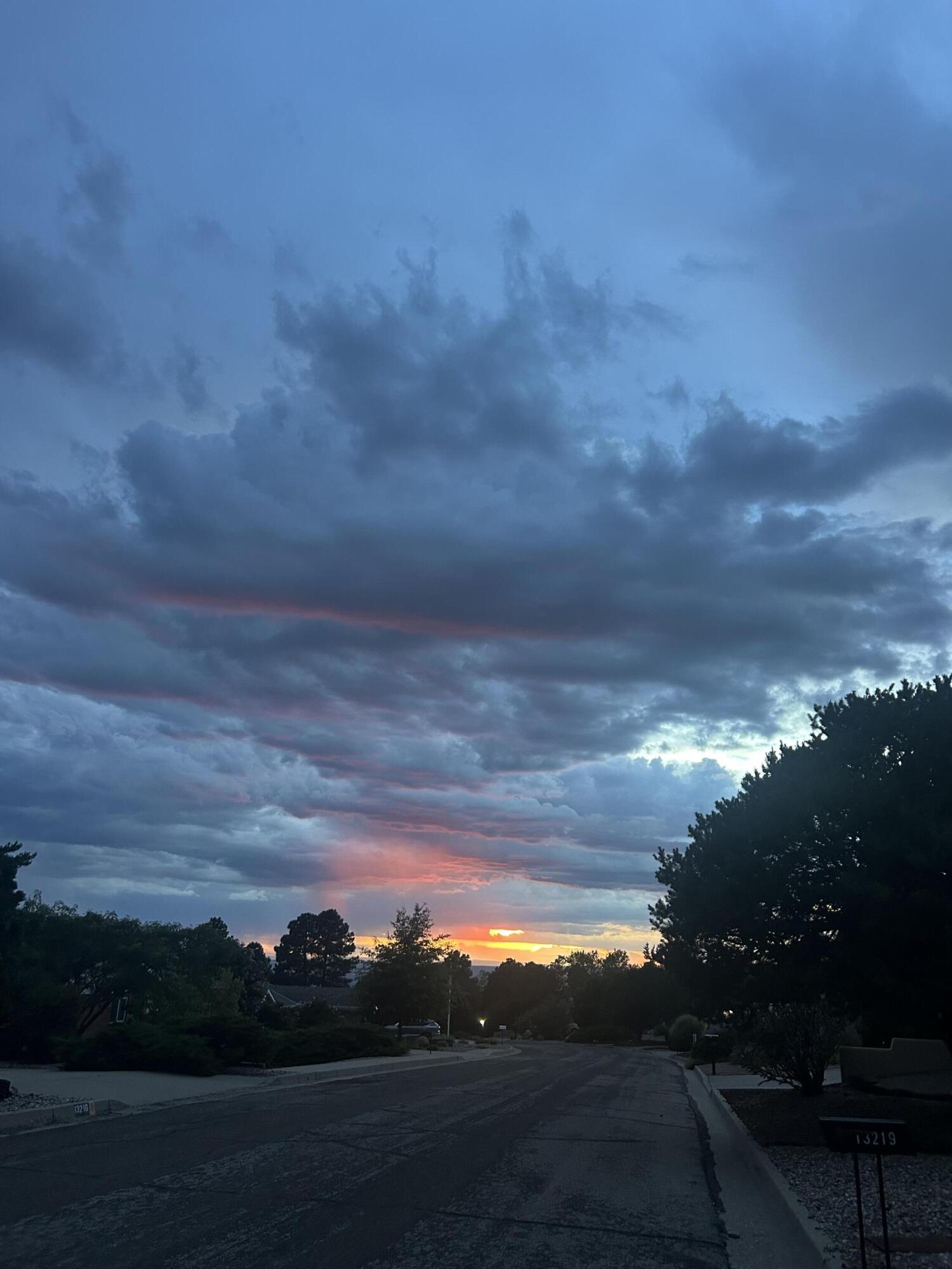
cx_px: 476
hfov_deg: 53.1
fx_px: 953
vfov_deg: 67.3
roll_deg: -2.4
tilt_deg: +18.4
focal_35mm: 26
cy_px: 634
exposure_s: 1/60
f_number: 1.5
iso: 200
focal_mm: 5.7
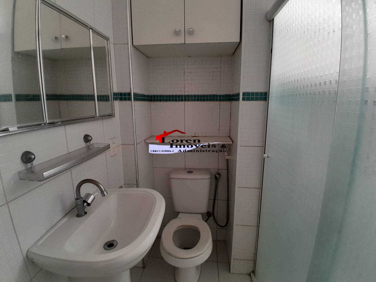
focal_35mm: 17
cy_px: 141
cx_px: 188
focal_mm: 1.46
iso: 50
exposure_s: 1/40
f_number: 2.2
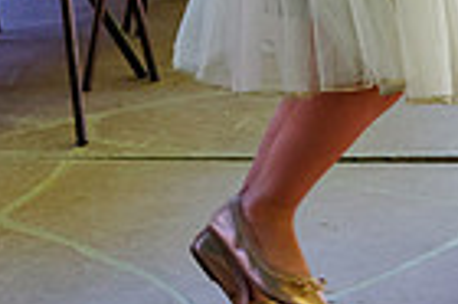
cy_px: -175
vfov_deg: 9.3
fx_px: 1817
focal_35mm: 143
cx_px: 381
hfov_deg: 14.3
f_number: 4
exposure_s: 1/400
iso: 1250
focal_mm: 30
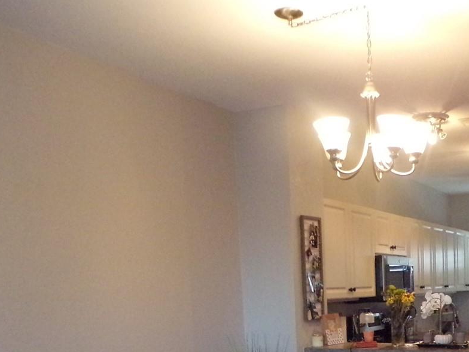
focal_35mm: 49
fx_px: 664
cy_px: 339
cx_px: 405
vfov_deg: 28.1
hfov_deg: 36.9
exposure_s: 1/60
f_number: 3
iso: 800
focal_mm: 4.3
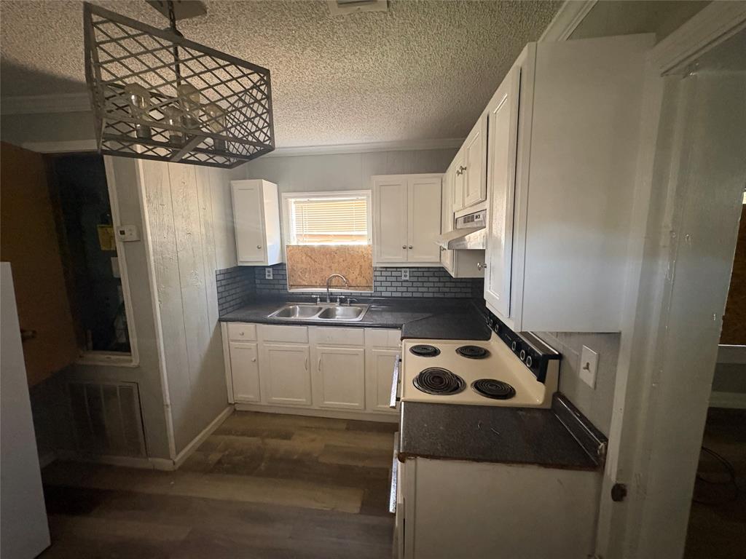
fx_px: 302
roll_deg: +0.7
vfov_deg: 85.7
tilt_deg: -8.1
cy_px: 280
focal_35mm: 14
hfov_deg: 102.1
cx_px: 373
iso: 1000
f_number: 2.2
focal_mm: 2.22
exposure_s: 1/52
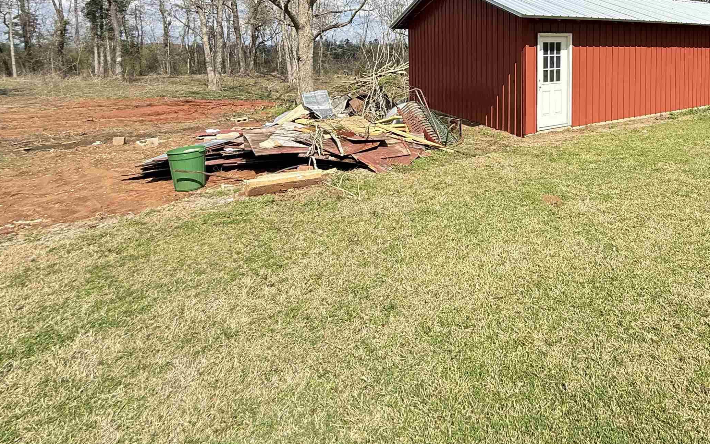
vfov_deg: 50.6
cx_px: 502
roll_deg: +0.0
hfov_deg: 75.7
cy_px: 69
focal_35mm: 22
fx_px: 426
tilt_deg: -3.4
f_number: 2.2
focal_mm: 2.22
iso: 64
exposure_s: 1/1145
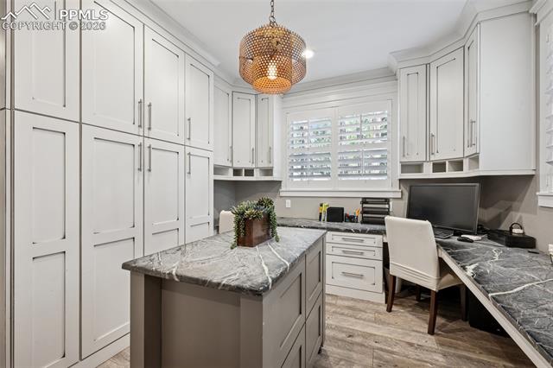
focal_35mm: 15
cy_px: 184
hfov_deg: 100.4
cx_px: 276
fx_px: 230
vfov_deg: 77.3
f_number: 11
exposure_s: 1.3
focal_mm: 15
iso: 100
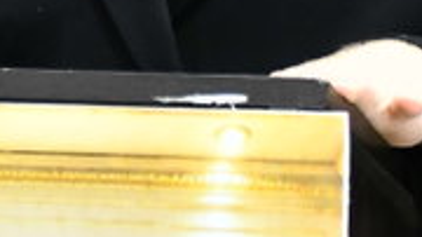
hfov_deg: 3.2
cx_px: 122
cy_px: -142
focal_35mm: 668
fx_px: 7470
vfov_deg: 1.8
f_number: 5
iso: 2500
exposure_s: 1/250
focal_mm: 82
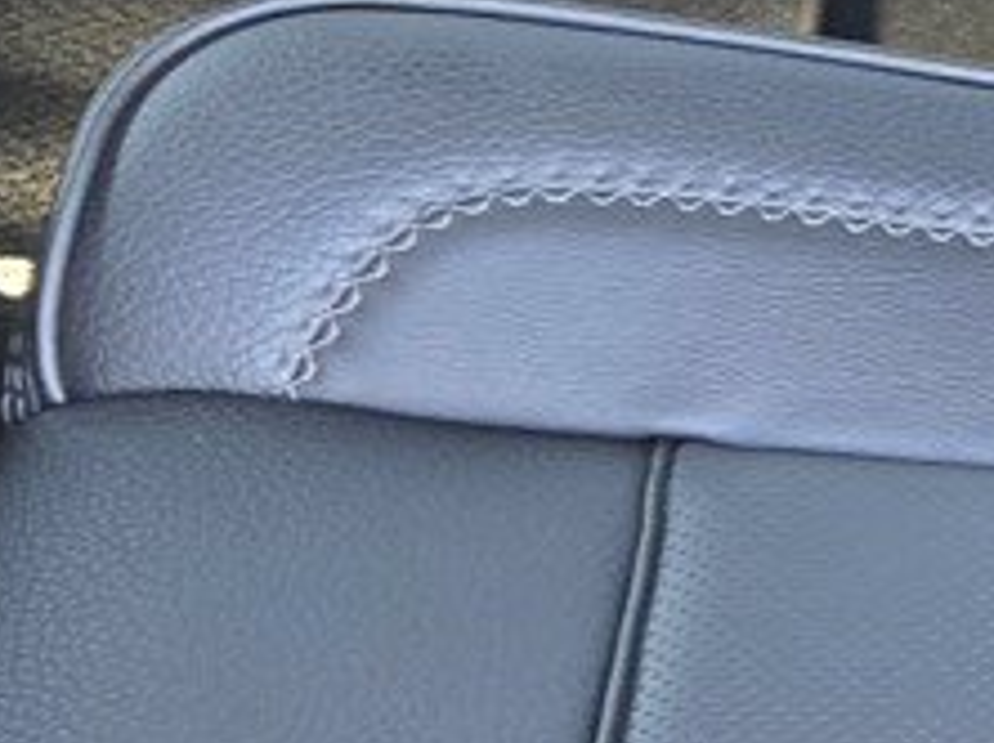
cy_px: 9
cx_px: 2118
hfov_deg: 10.7
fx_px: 4762
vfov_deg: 8.9
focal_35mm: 166
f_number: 1.8
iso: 200
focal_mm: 5.4
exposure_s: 1/61
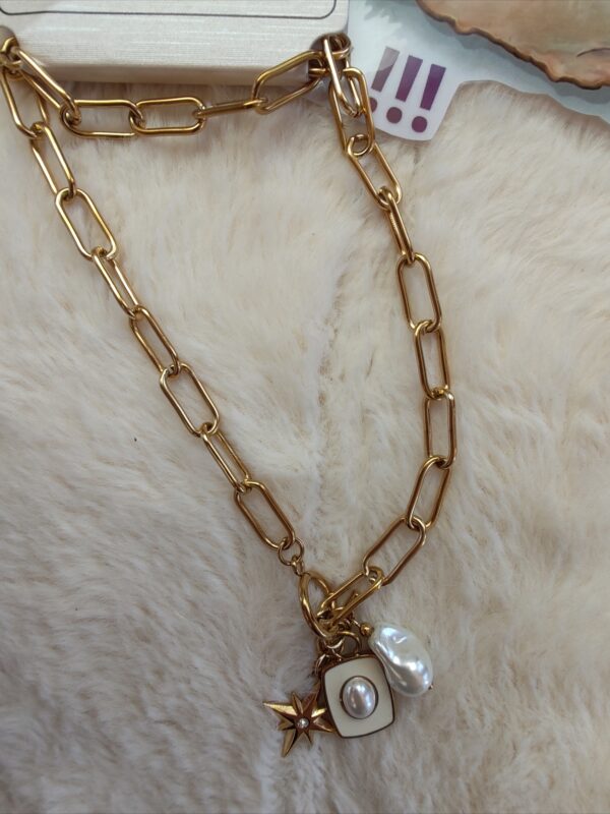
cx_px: 305
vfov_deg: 76.4
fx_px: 517
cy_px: 407
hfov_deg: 61.1
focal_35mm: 22
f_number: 2.2
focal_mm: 1.96
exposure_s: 1/100
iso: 80
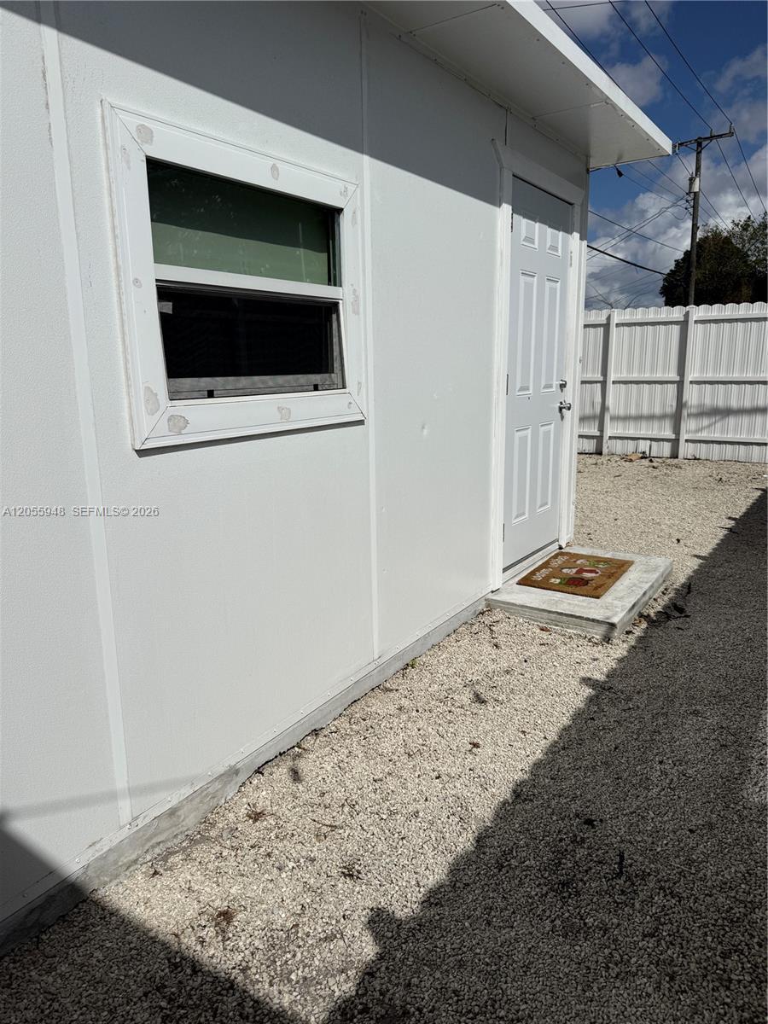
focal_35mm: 24
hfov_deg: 56.8
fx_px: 710
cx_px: 384
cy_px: 512
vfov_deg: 71.6
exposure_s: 1/17544
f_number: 1.78
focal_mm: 6.76
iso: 64
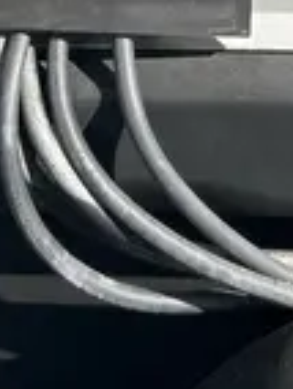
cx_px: 348
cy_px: -423
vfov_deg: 12.6
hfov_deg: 10.9
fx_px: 1508
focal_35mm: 134
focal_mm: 5.7
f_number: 1.5
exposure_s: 1/3831
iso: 50
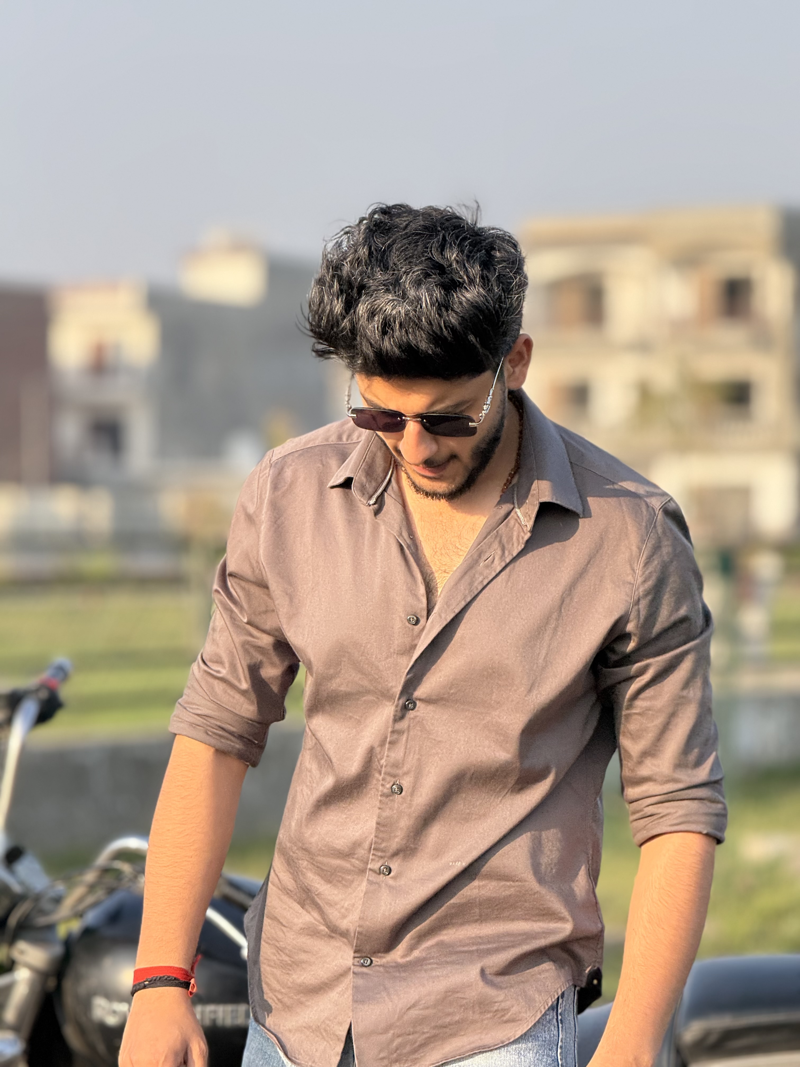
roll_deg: -1.2
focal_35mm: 120
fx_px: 3698
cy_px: 534
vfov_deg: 16.4
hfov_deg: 12.3
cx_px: 400
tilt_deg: +0.7
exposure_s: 1/507
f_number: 2.8
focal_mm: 15.66
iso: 50
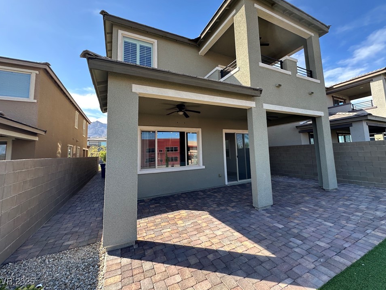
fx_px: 167
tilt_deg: +5.1
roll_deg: +2.8
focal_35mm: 15
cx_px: 201
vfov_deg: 81.6
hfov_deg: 98.1
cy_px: 135
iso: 40
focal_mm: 2.22
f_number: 2.2
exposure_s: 1/296
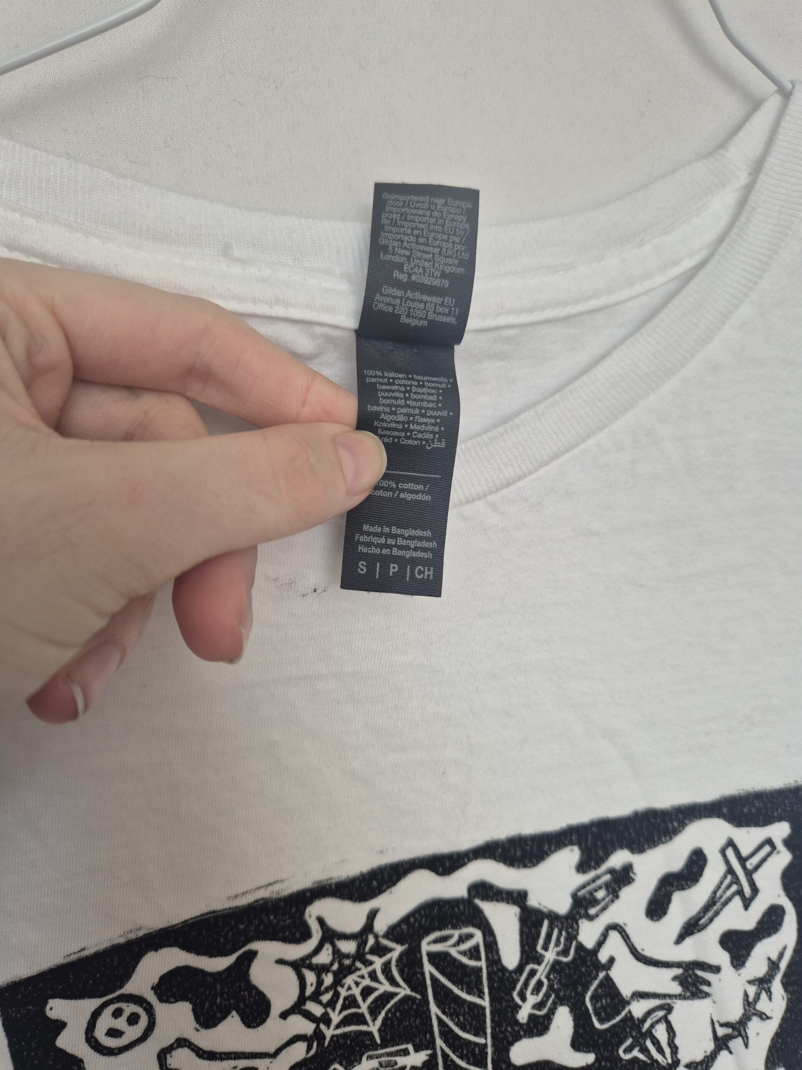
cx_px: 401
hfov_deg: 58.9
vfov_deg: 73.9
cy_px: 535
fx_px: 710
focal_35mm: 23
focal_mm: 5.4
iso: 64
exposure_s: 1/50
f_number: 1.8
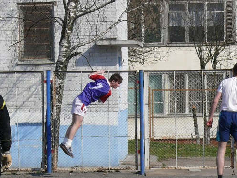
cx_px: 98
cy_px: 88
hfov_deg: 8.1
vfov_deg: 6.1
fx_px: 1678
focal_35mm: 245
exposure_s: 1/500
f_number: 7.1
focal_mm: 20.5
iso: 100
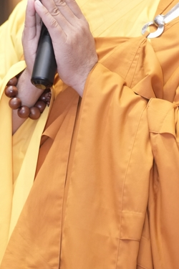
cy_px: 31
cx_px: 90
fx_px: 2252
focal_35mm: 302
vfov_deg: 6.8
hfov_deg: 4.6
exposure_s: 1/125
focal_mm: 116
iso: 1600
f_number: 2.8
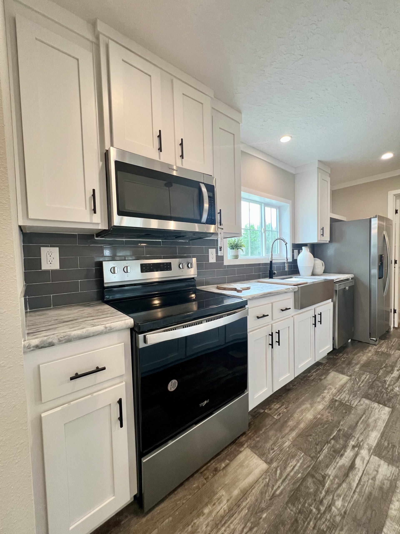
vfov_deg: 106.2
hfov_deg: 89.9
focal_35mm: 13
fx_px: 200
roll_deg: +3.4
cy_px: 267
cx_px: 200
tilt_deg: -1.8
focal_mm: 1.57
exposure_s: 1/120
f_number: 1.8
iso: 200
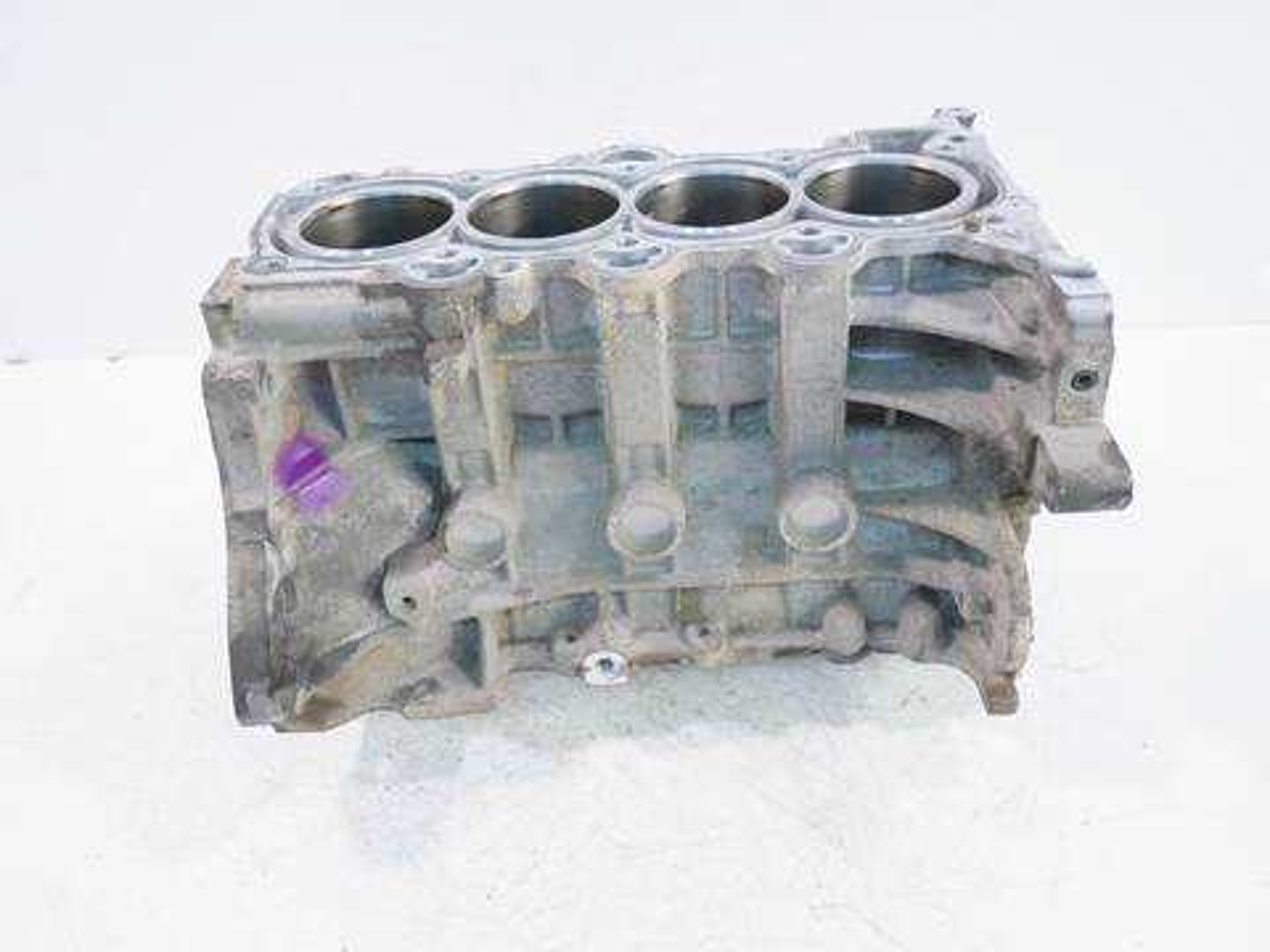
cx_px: 635
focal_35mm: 32
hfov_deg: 56.8
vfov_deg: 44.2
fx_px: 1174
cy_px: 476
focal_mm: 16
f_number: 3.9
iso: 400
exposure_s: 1/60
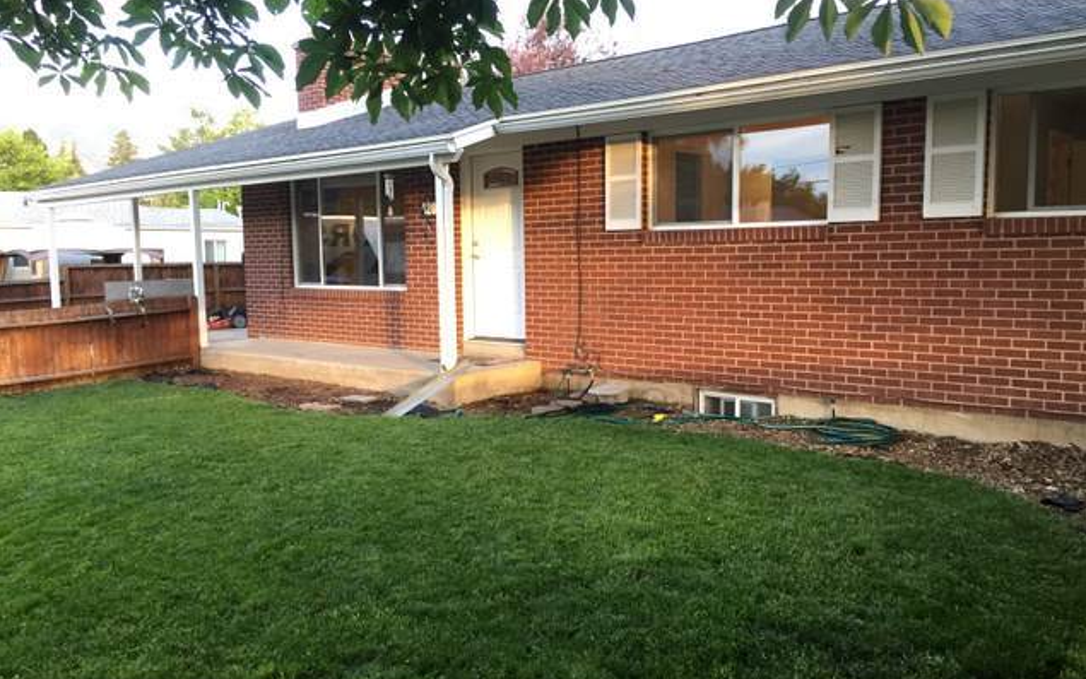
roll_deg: -0.2
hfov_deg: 61.2
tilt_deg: -6.5
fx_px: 918
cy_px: 342
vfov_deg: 40.6
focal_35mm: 31
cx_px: 546
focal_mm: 4.15
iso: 50
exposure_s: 1/30
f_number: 2.2
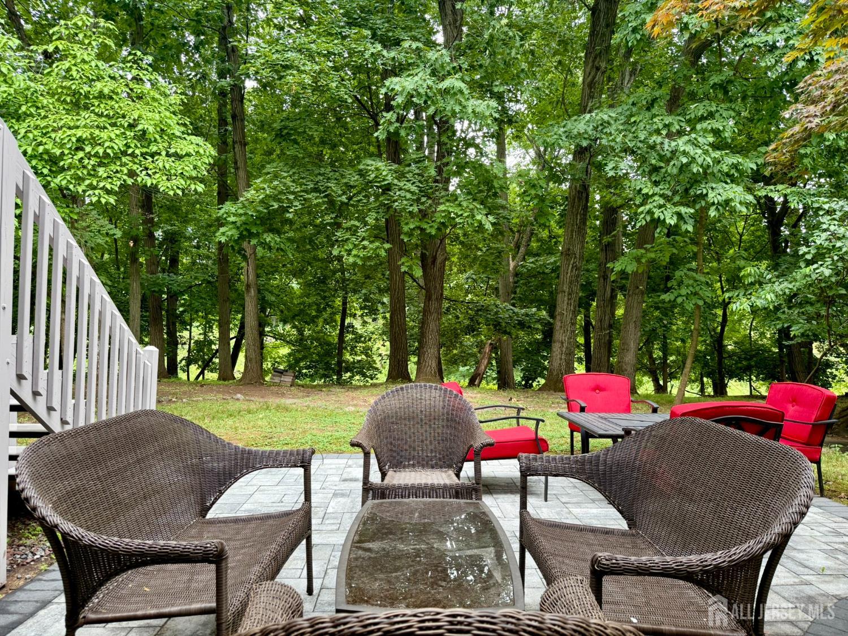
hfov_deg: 71.6
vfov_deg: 56.8
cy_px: 318
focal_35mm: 24
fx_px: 588
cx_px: 424
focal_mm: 6.76
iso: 125
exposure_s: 1/180
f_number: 1.78
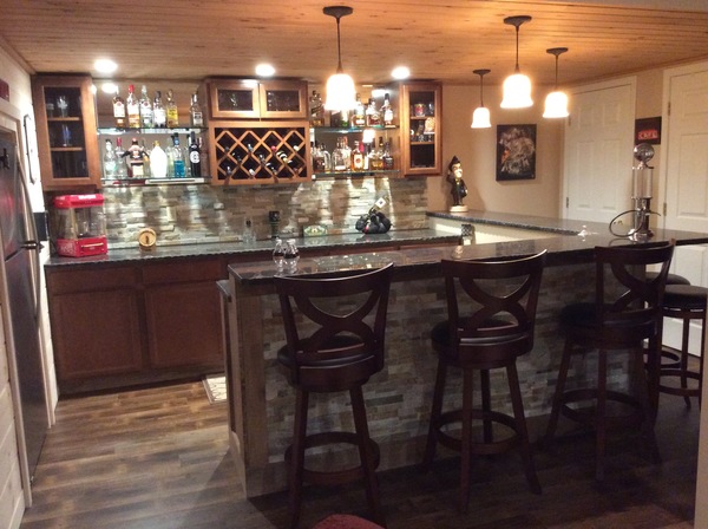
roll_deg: +1.6
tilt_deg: -9.2
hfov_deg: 56.9
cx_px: 354
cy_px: 264
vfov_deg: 44.0
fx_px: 653
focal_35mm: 32
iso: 320
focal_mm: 3.3
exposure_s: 1/15
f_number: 2.4
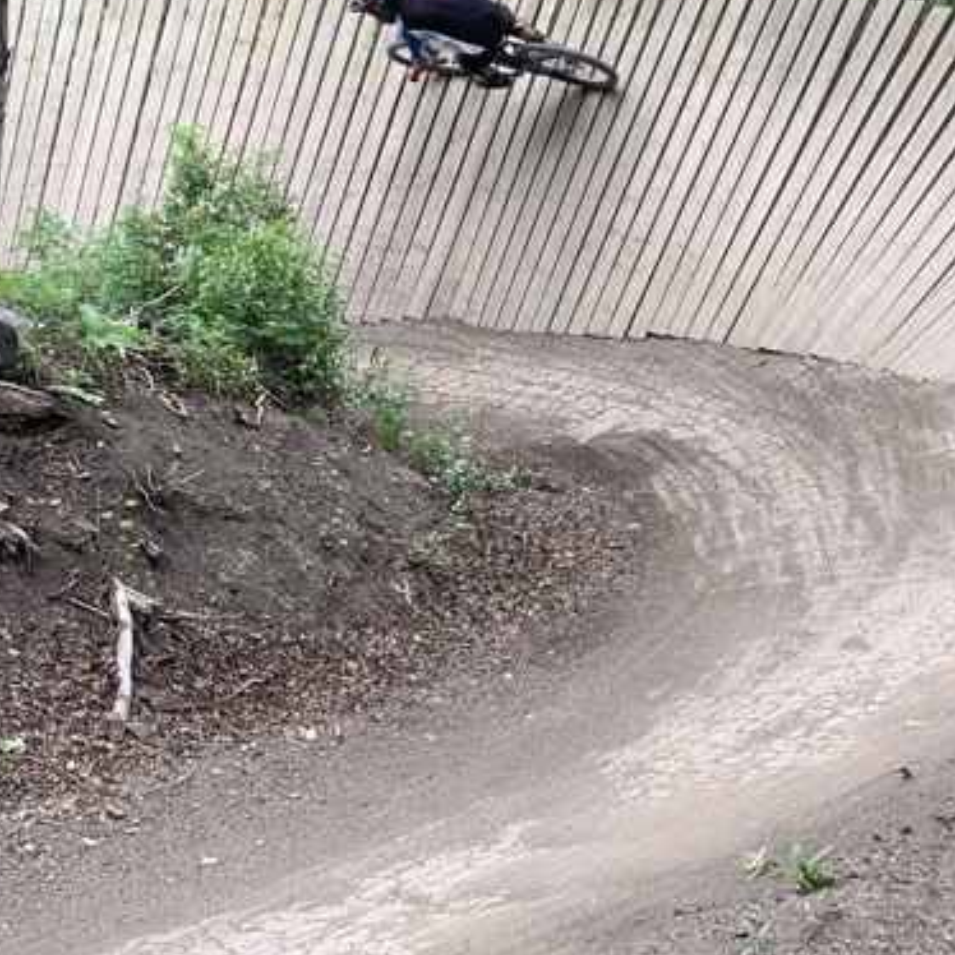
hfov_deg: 27.2
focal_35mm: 63
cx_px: 327
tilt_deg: -15.9
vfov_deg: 26.8
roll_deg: -4.6
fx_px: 1966
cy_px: 204
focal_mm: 4.25
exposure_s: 1/194
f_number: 1.8
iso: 25
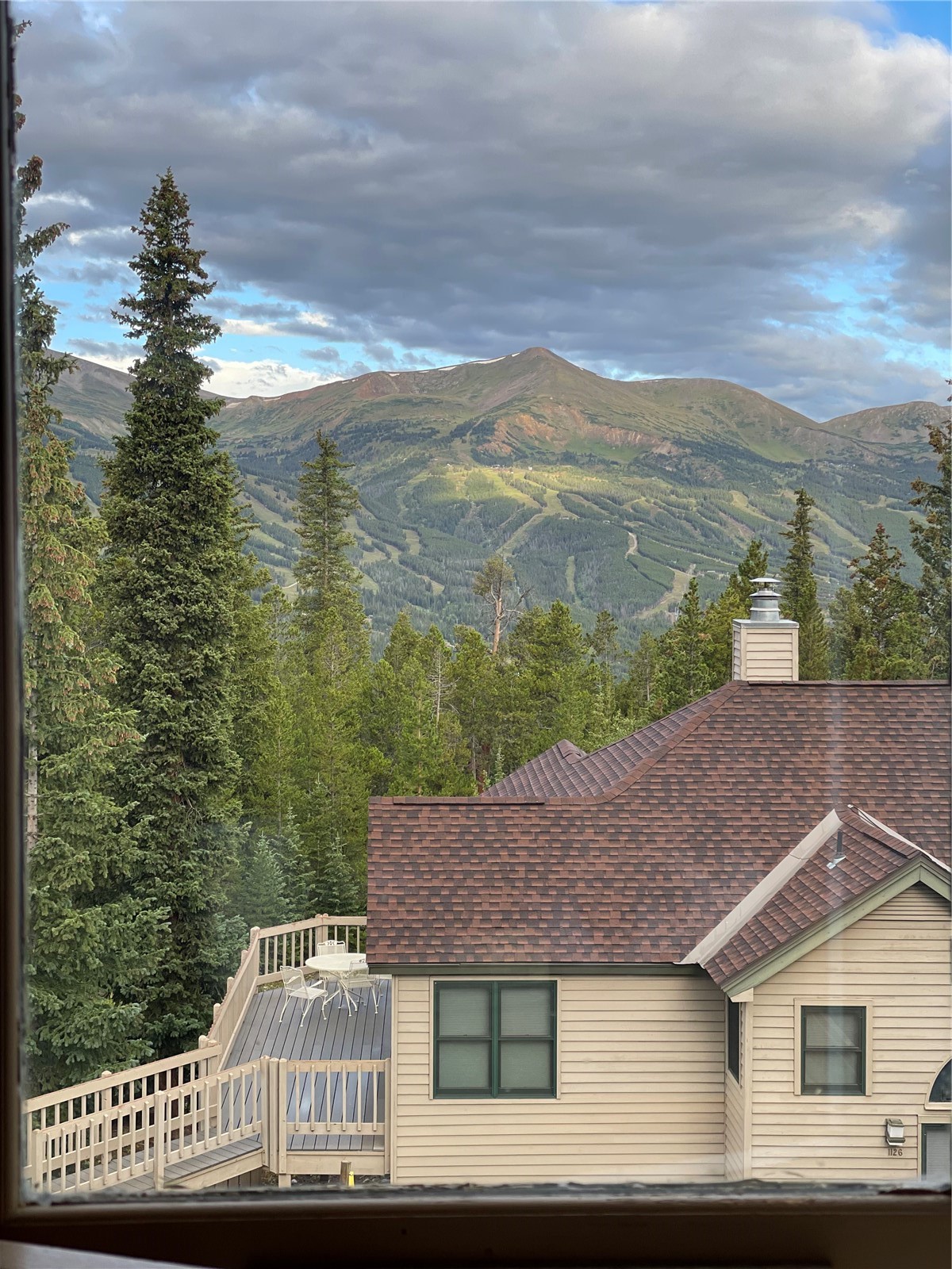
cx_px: 476
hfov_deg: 28.0
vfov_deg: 36.8
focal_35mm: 52
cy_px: 634
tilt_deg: -2.4
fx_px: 1907
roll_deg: -0.3
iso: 25
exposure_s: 1/160
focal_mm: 6
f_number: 2
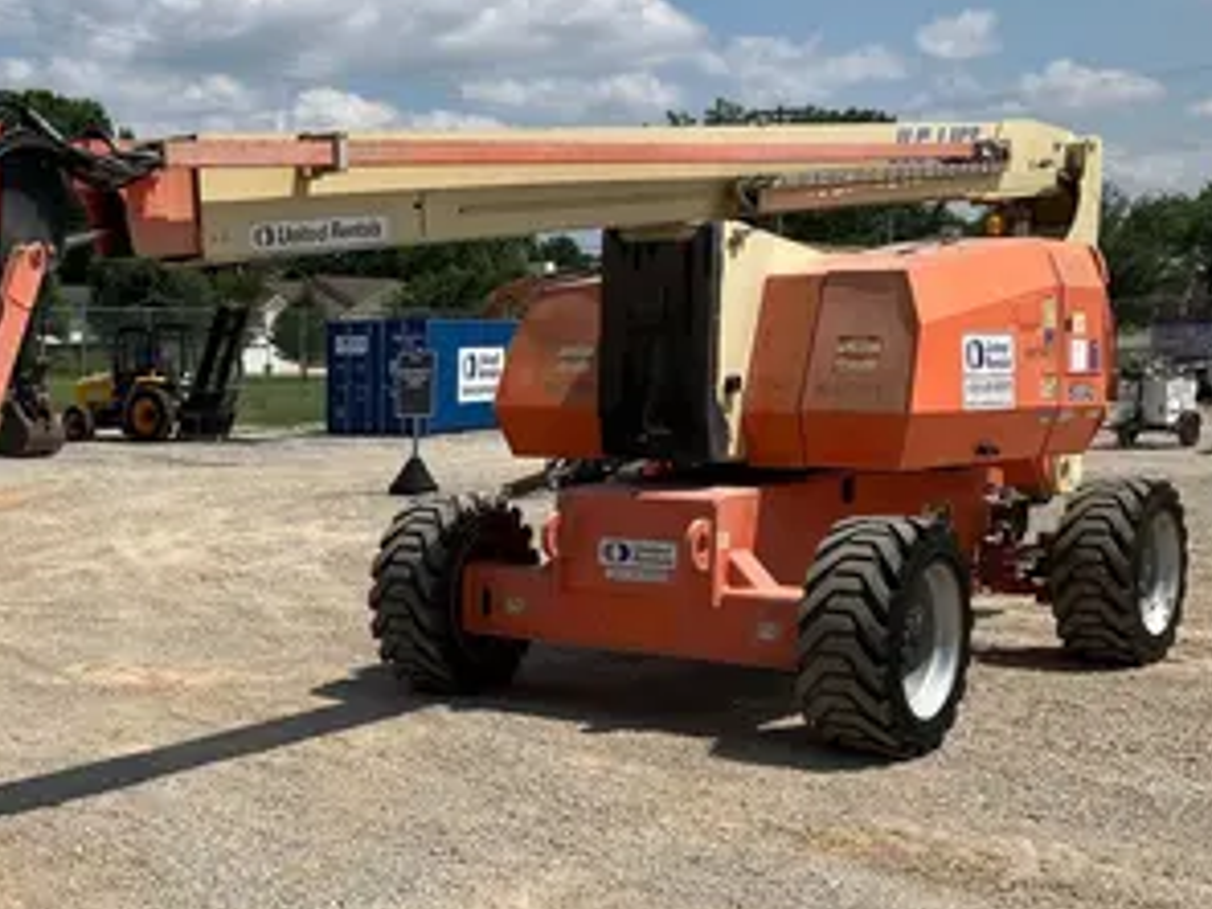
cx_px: 131
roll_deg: -0.1
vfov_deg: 27.9
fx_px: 1821
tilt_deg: -7.9
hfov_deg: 34.8
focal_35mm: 52
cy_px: 608
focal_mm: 3.99
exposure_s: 1/3472
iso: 32
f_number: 1.8
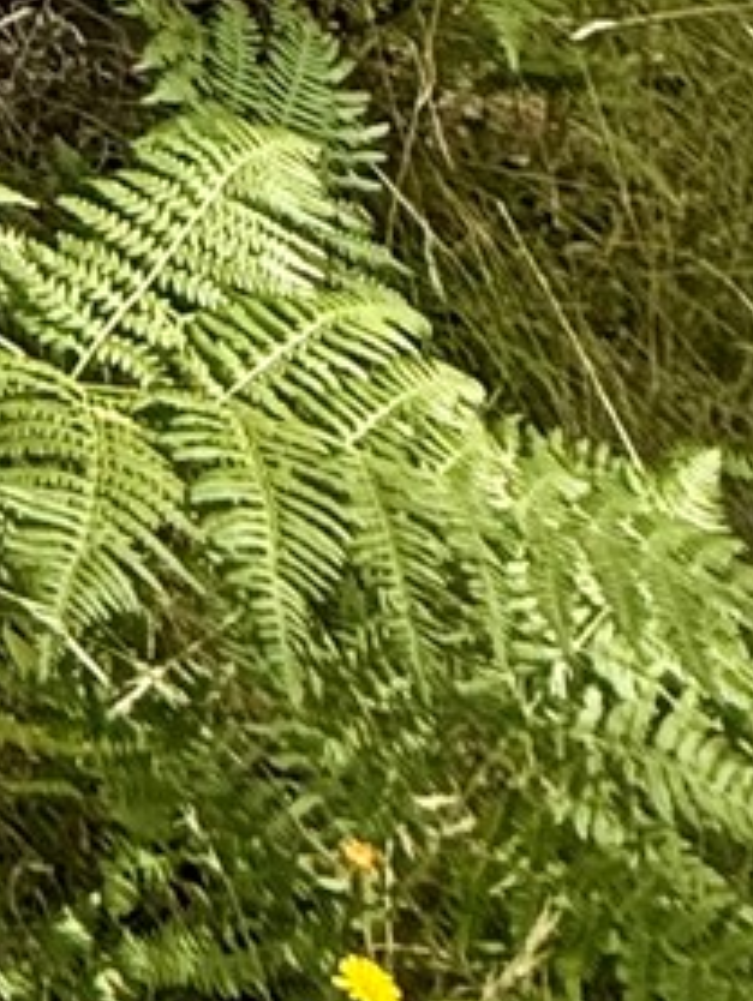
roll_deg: +0.6
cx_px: -1769
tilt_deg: -7.9
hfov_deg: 9.5
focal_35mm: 103
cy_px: -1768
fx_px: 2983
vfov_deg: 12.2
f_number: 2.2
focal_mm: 2.22
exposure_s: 1/1105
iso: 64
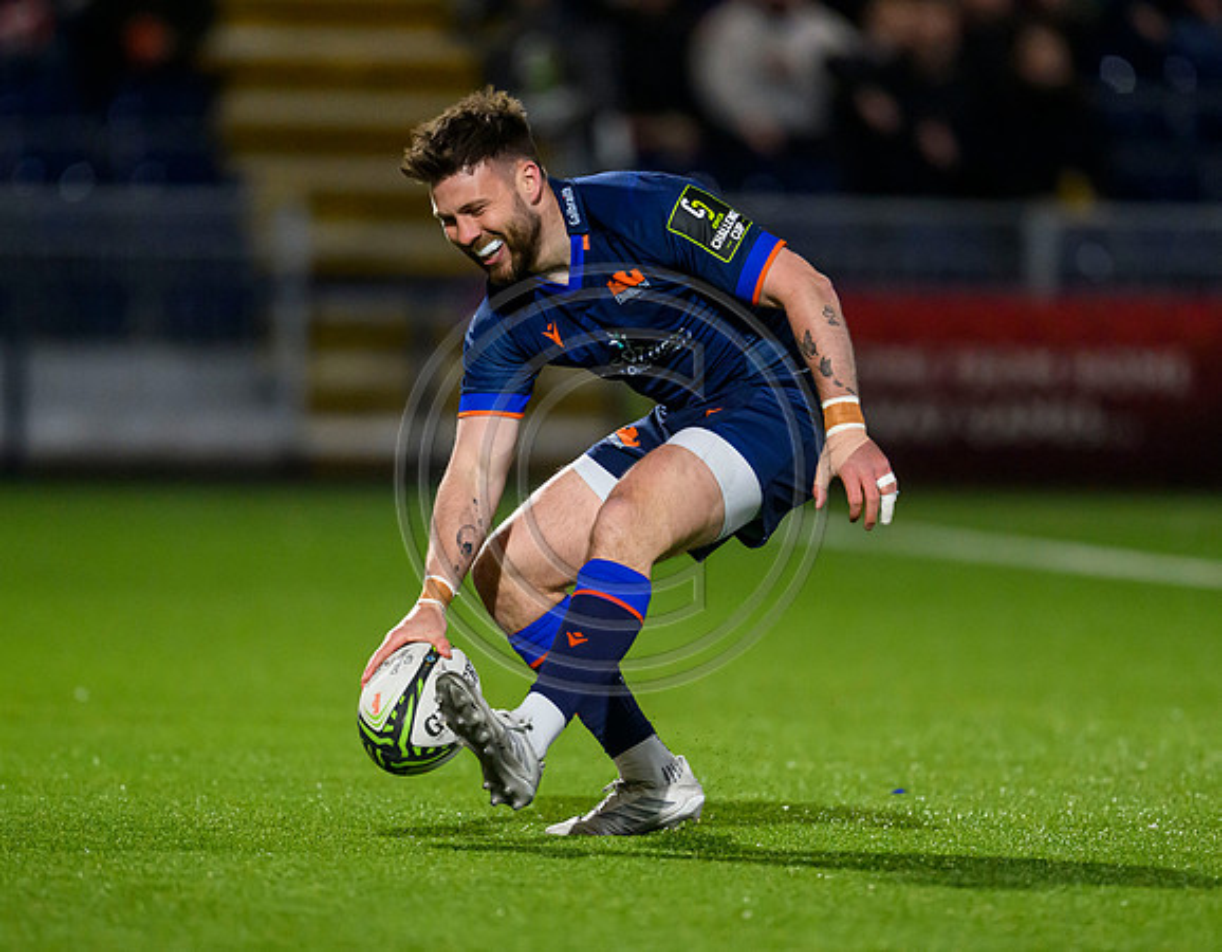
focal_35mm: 561
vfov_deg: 2.7
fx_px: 20079
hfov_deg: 3.5
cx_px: 692
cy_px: 461
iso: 6400
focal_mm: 400
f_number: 2.8
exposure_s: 1/1250
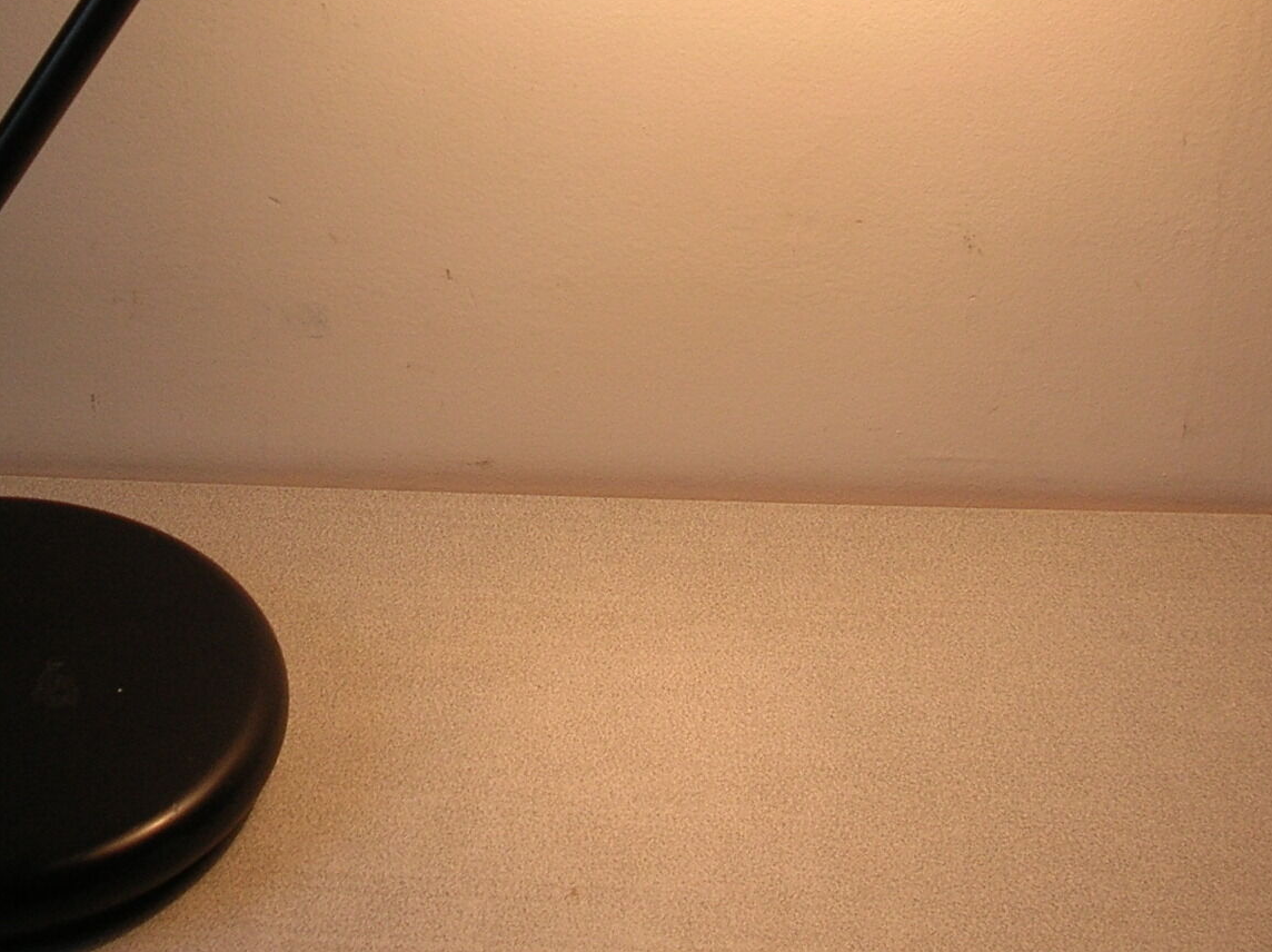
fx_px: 2570
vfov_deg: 20.7
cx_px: 291
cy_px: 143
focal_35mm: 70
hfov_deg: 27.4
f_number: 2.8
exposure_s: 1/223
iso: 50
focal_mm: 5.8
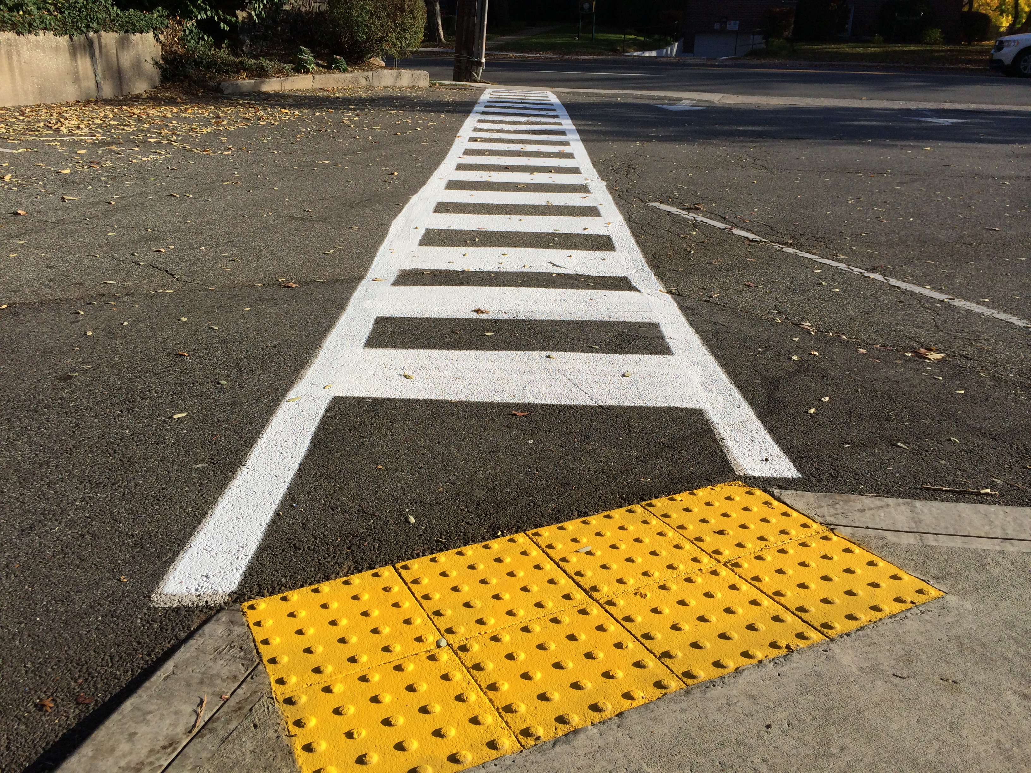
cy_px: 386
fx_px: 894
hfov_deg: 60.0
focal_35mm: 30
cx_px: 516
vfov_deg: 46.8
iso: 40
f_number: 2.2
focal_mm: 4.12
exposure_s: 1/2283
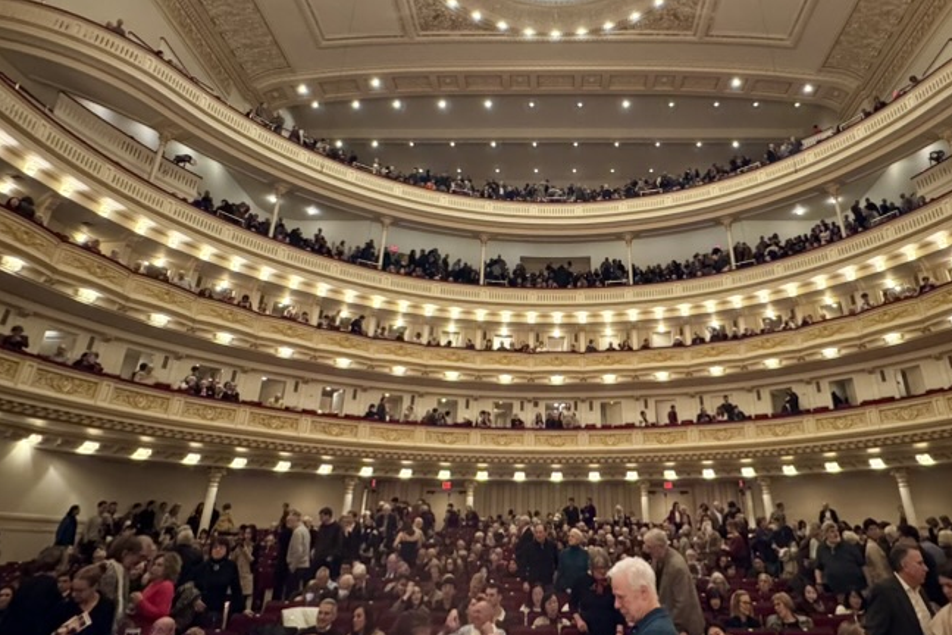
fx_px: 608
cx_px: 563
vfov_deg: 54.4
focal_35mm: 23
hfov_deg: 75.4
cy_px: 232
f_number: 2.2
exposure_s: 1/40
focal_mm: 2.22
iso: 1000
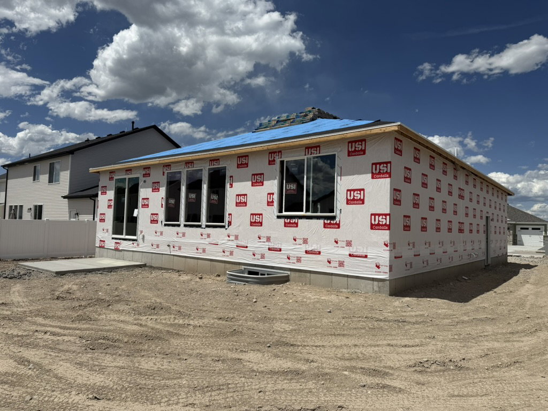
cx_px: 274
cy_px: 206
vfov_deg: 56.8
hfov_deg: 71.6
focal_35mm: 24
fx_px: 380
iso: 80
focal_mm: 6.76
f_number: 1.78
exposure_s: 1/14286
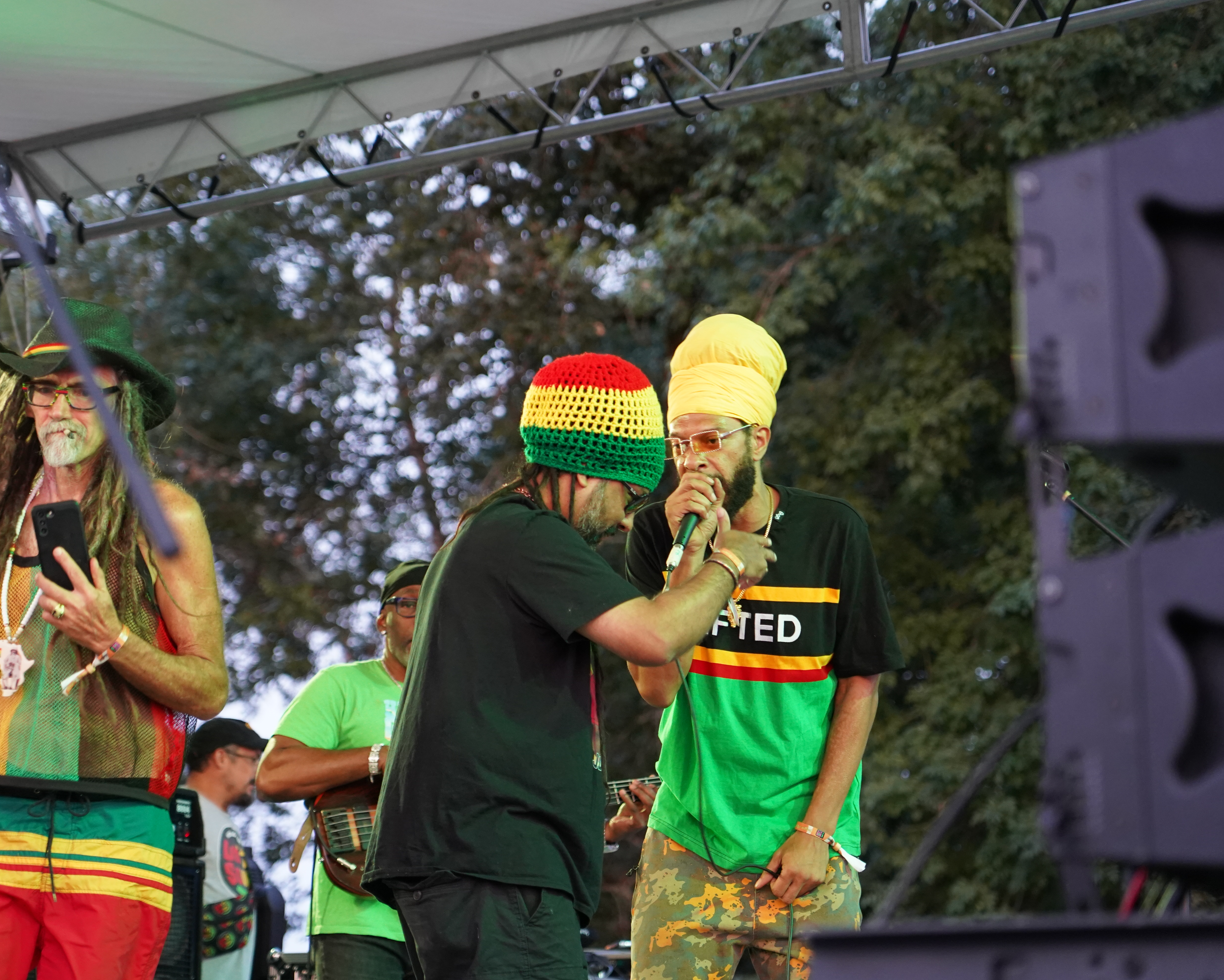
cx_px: 558
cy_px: 491
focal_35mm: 119
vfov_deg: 13.0
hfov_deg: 16.2
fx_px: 4311
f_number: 4
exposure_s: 1/160
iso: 3200
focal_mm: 105
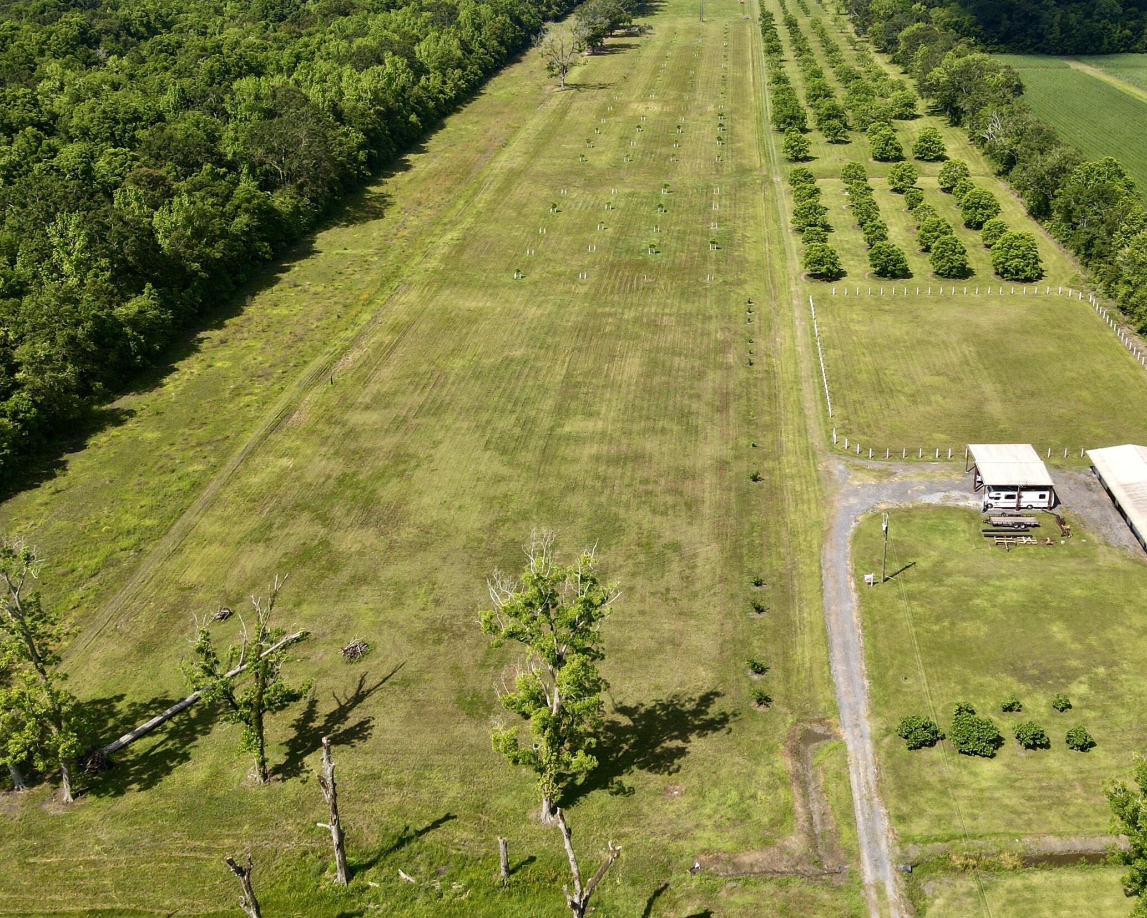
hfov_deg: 52.3
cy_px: 391
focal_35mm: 34
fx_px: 1154
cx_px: 714
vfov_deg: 43.2
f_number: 2.8
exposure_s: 1/640
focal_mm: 4.5
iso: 100
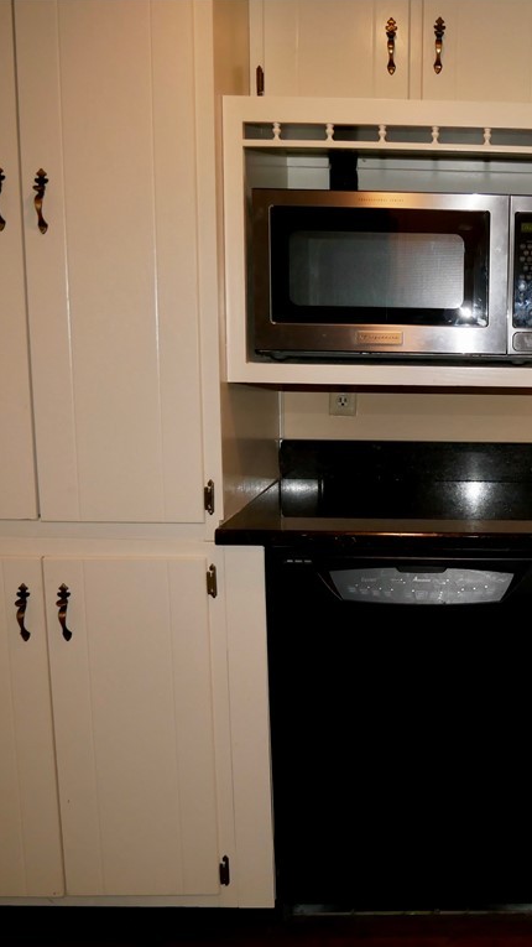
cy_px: 473
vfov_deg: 56.6
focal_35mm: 35
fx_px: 878
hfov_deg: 31.6
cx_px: 512
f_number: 3.5
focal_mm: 12
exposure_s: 1/60
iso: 800
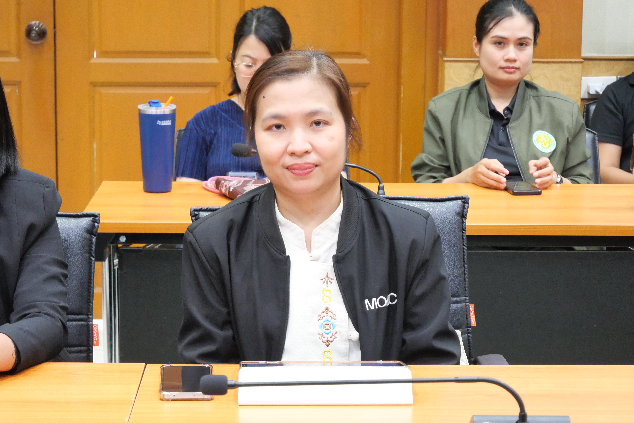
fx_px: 1815
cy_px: 212
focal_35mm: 103
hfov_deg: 19.8
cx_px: 317
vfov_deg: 13.3
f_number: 5.6
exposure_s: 1/25
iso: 3200
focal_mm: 50
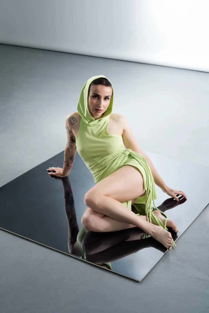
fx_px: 514
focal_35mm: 59
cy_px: 156
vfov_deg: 33.9
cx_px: 104
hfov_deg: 23.0
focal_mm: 59
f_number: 5.6
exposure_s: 1/200
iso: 1000
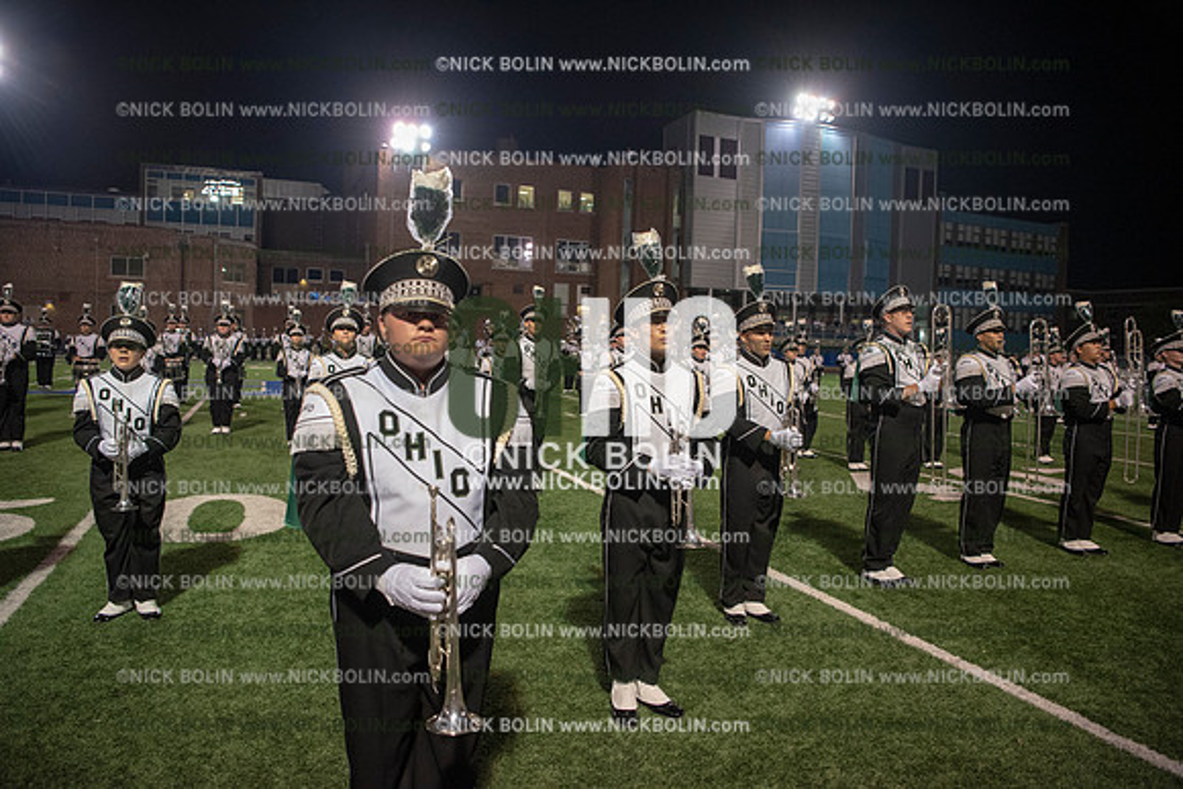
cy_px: 394
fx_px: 789
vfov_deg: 53.2
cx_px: 592
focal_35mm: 24
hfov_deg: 73.7
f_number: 3.2
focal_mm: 24
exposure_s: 1/500
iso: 3200
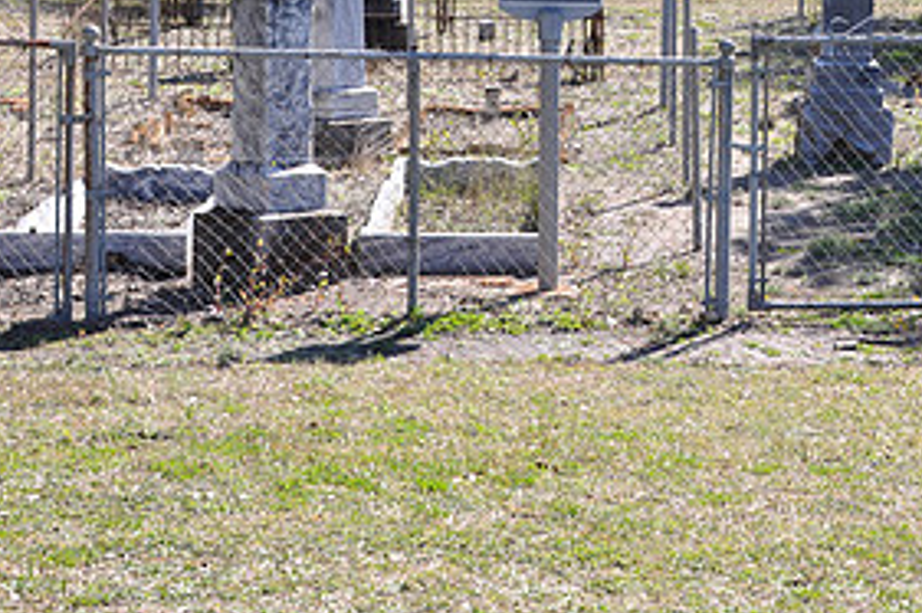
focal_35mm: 99
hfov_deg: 20.5
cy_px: 87
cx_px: 696
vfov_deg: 13.7
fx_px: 2534
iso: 200
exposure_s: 1/100
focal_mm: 32
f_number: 10
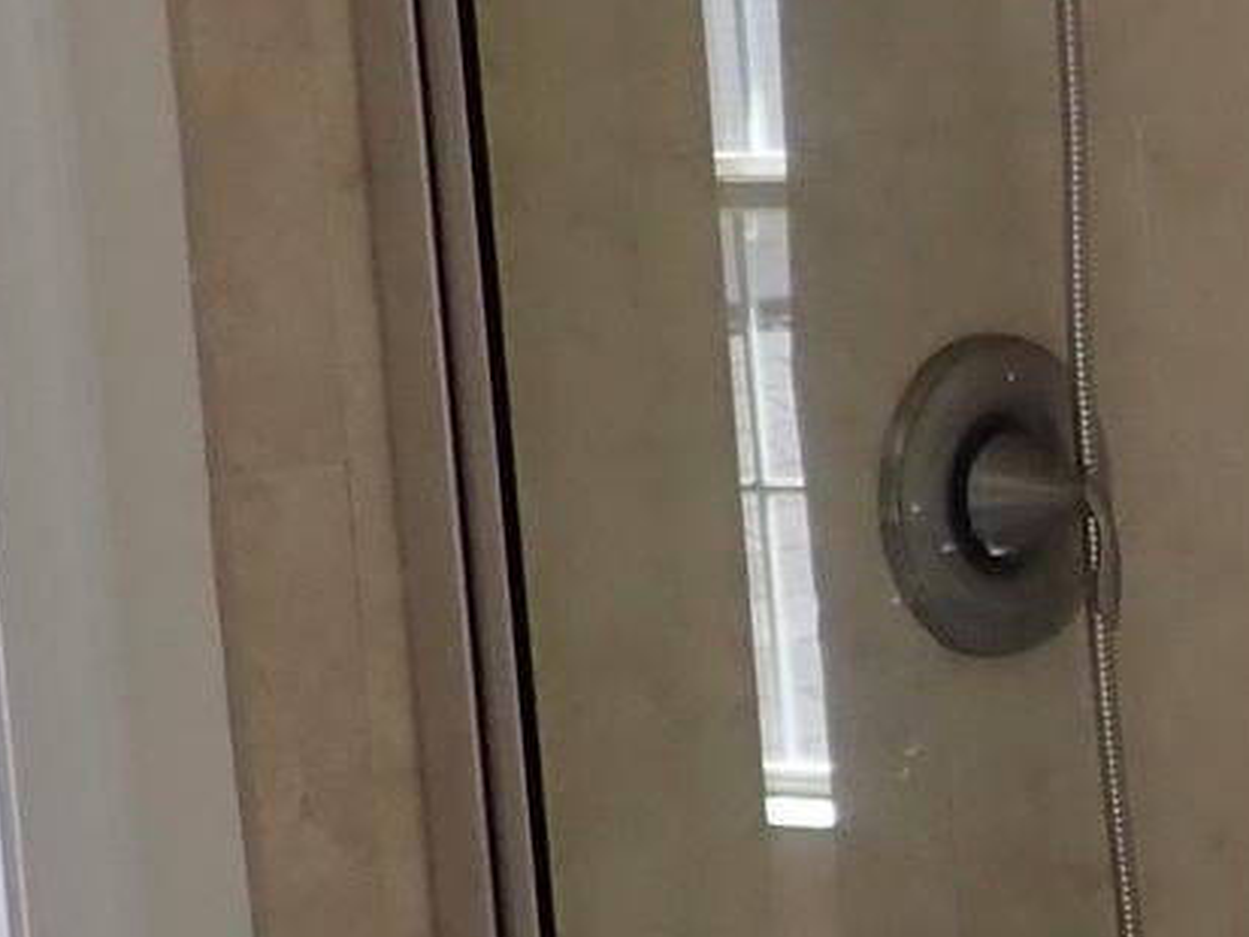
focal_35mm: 124
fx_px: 4475
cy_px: 550
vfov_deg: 12.0
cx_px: 2211
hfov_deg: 14.2
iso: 200
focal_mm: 4.5
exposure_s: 1/60
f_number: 2
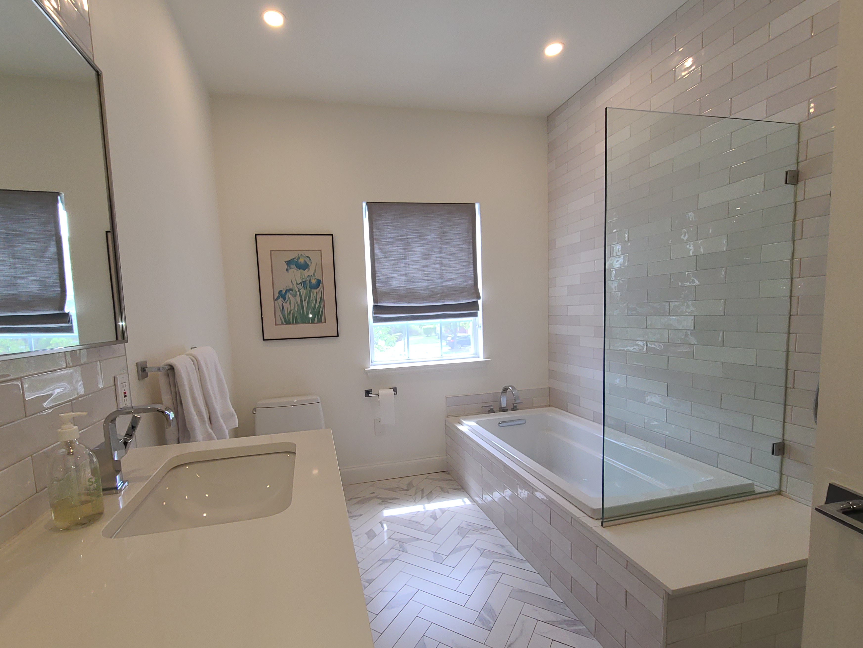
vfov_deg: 81.6
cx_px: 403
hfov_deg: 98.0
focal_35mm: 15
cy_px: 350
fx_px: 374
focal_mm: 2.2
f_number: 2.2
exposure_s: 1/120
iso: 80
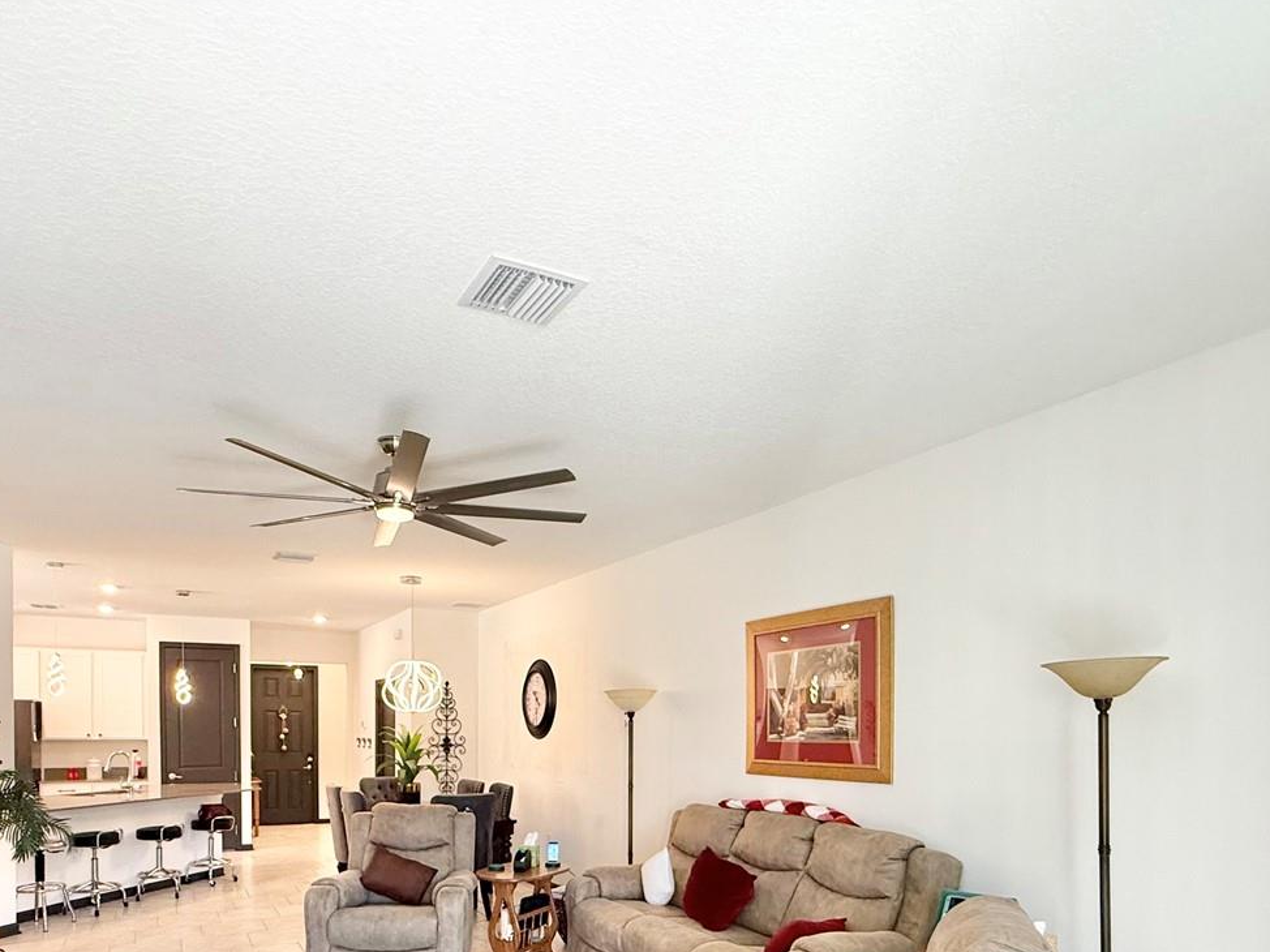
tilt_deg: -1.3
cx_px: 572
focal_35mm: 23
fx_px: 844
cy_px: 746
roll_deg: +0.5
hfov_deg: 73.7
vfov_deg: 55.2
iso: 250
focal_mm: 2.22
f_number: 2.2
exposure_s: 1/120
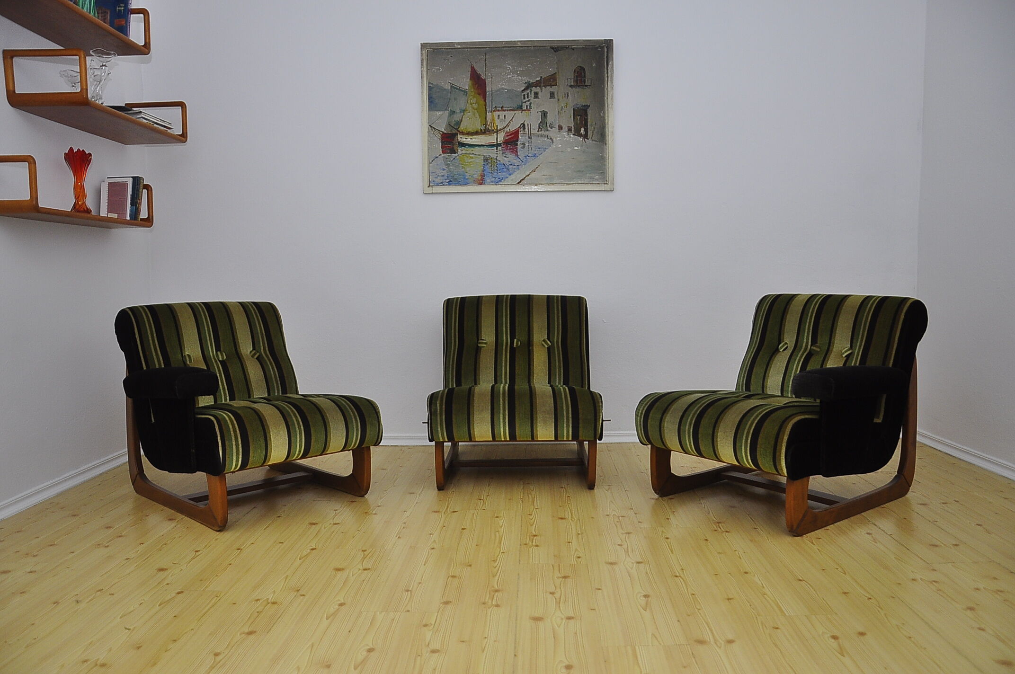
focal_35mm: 27
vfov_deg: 47.8
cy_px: 337
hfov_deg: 67.4
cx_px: 508
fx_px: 760
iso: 400
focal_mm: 18
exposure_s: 1/160
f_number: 3.5
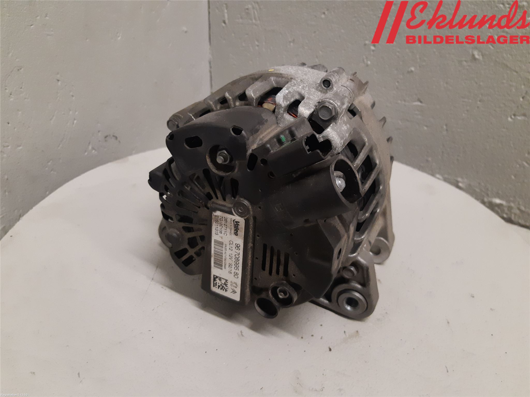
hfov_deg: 67.3
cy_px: 198
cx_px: 265
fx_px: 398
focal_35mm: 26
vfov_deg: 53.1
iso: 250
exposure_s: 1/50
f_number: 1.7
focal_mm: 3.93
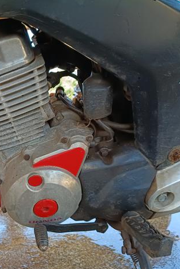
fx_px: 277
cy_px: 137
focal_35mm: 37
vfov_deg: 51.9
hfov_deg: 34.6
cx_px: 30
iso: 249
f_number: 1.8
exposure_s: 1/120
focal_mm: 4.81
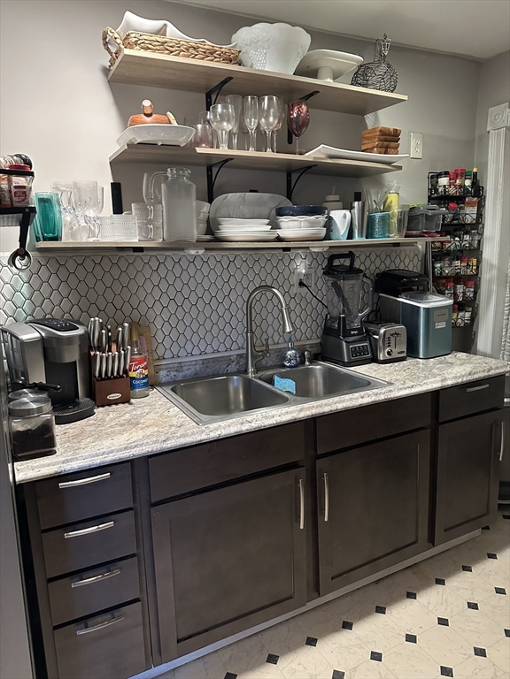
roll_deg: +0.5
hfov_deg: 56.8
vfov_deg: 71.6
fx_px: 471
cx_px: 255
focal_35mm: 24
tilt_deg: -10.1
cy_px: 340
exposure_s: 1/40
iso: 800
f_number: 1.78
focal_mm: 6.86
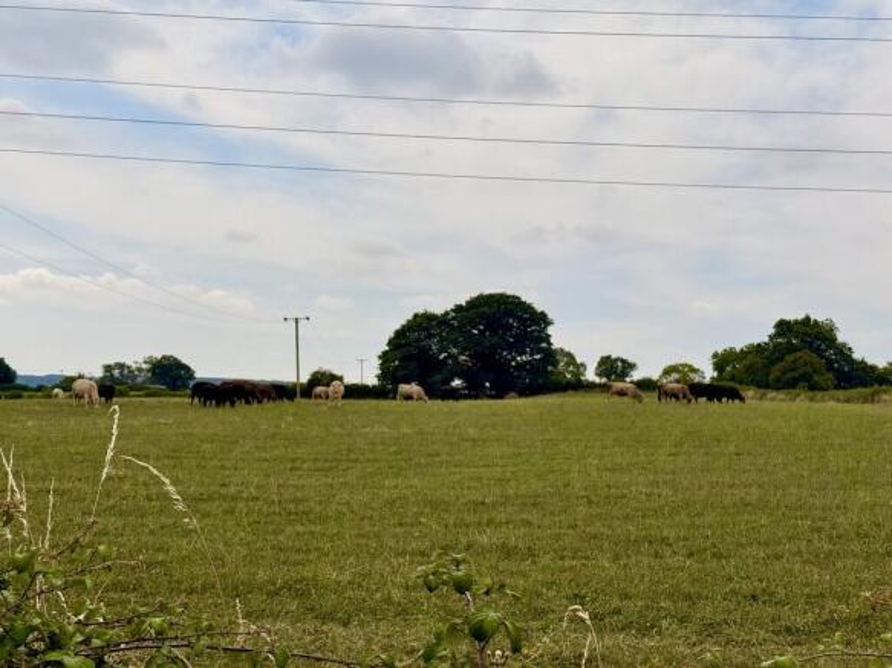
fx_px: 1237
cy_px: 334
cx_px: 446
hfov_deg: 39.7
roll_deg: -1.6
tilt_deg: +5.6
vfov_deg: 30.3
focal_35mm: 48
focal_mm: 6.76
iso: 64
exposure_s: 1/11364
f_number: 1.78
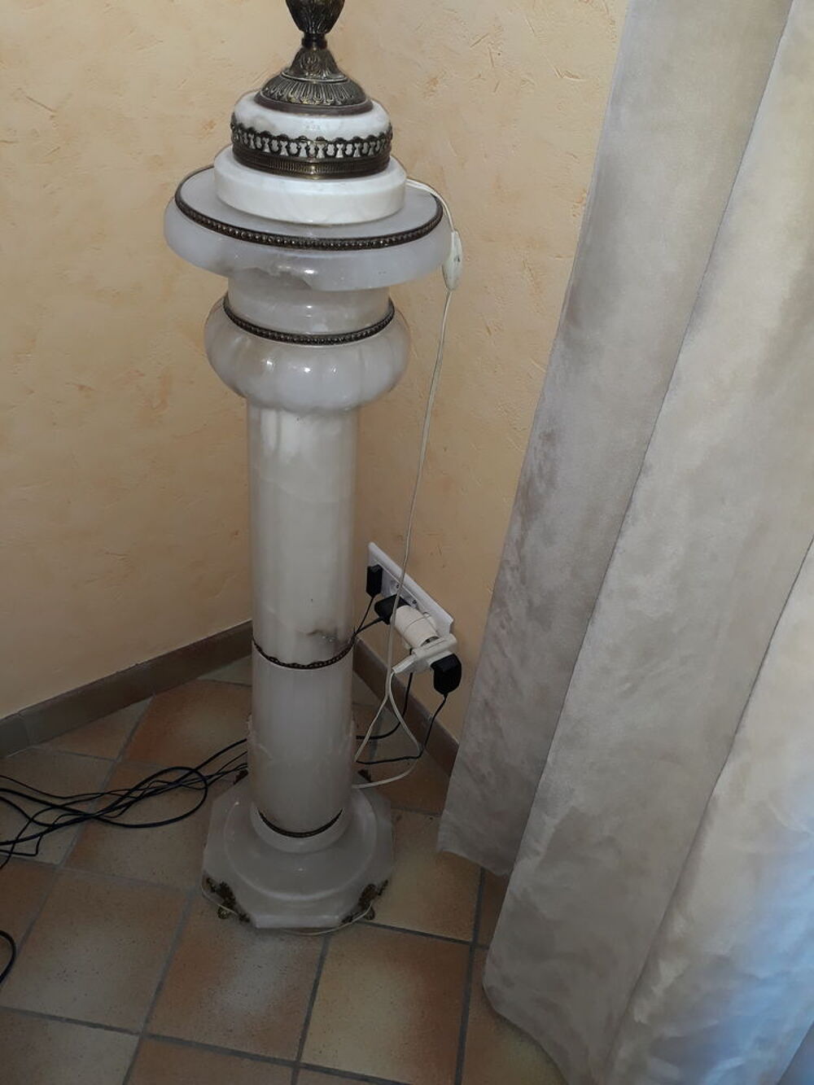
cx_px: 407
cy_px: 542
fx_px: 846
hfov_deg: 51.4
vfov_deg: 65.3
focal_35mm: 27
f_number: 1.7
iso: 80
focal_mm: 3.71
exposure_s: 1/50
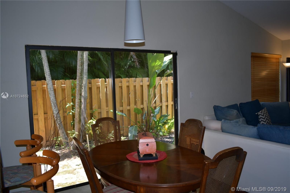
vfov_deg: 43.6
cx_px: 145
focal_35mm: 30
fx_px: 242
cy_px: 96
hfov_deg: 61.9
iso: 100
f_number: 3.5
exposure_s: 1/60
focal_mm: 20
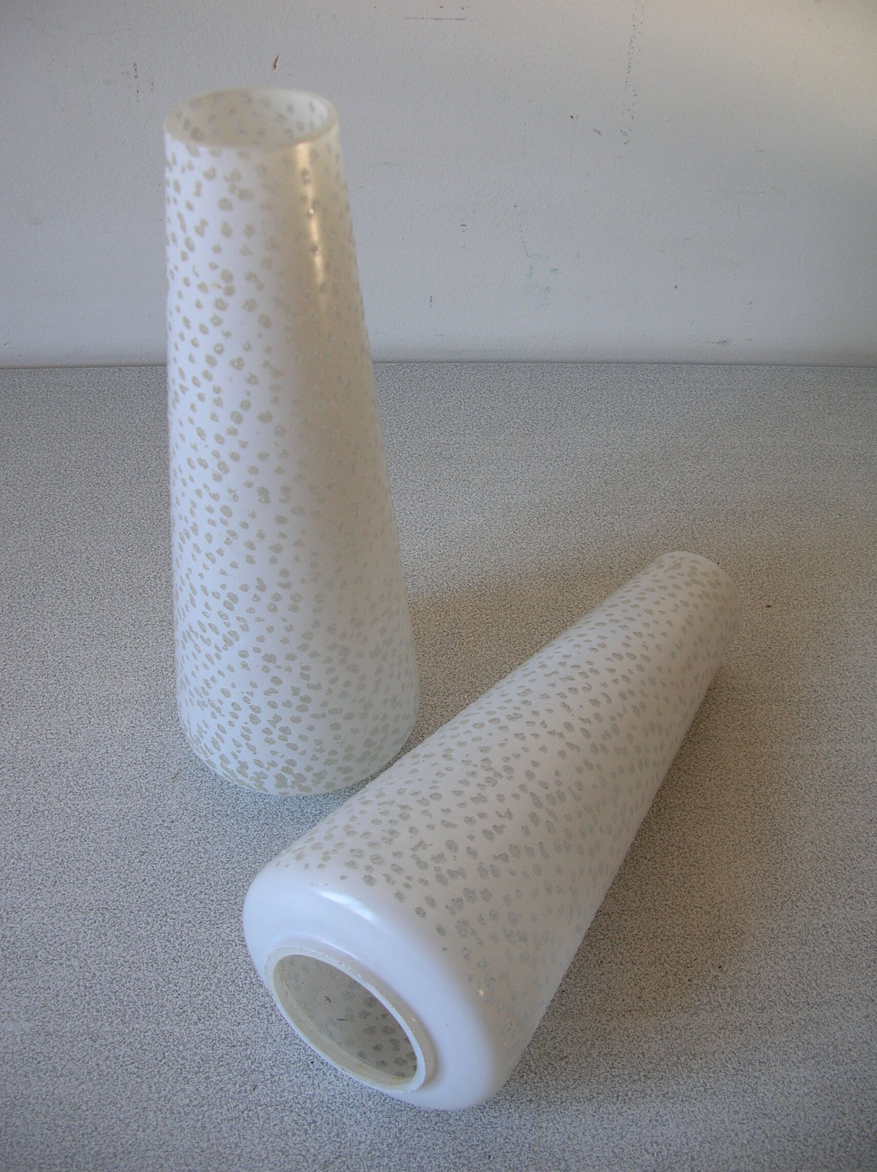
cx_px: 438
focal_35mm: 35
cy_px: 586
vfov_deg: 52.7
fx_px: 1184
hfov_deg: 40.6
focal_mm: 5.8
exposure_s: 1/20
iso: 50
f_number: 2.8
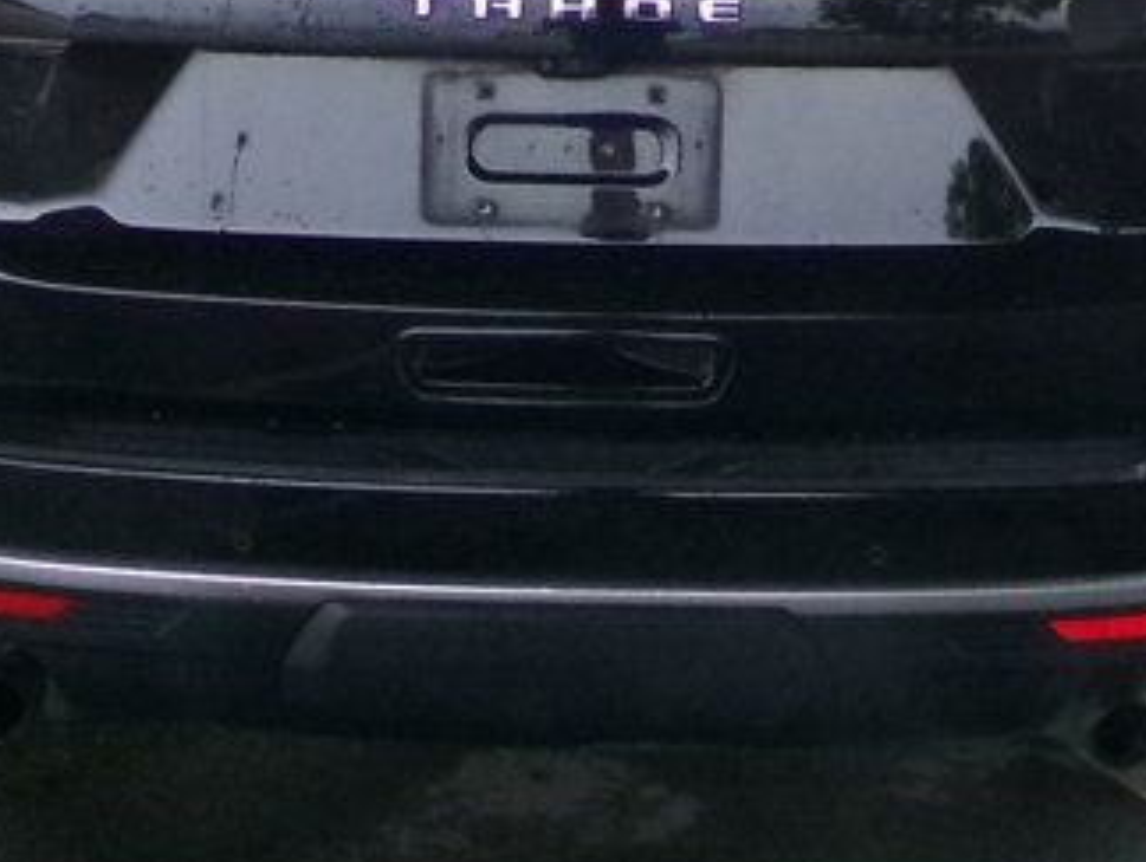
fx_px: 2519
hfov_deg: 25.6
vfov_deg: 19.4
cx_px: 660
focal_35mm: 76
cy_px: 348
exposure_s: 1/60
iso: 710
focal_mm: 4.3
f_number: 11.07
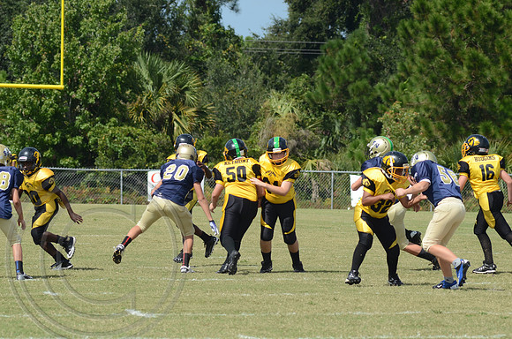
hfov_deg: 6.9
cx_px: 256
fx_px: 4257
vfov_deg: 4.6
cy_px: 170
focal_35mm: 300
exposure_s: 1/1000
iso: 400
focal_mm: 200
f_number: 9
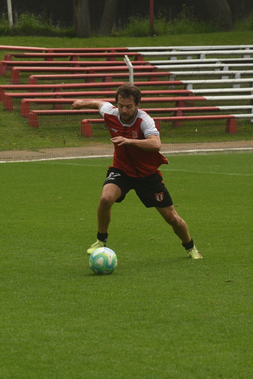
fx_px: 3164
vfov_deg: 6.9
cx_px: 126
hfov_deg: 4.6
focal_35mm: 300
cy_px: 190
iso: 800
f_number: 14
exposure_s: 1/640
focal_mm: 200
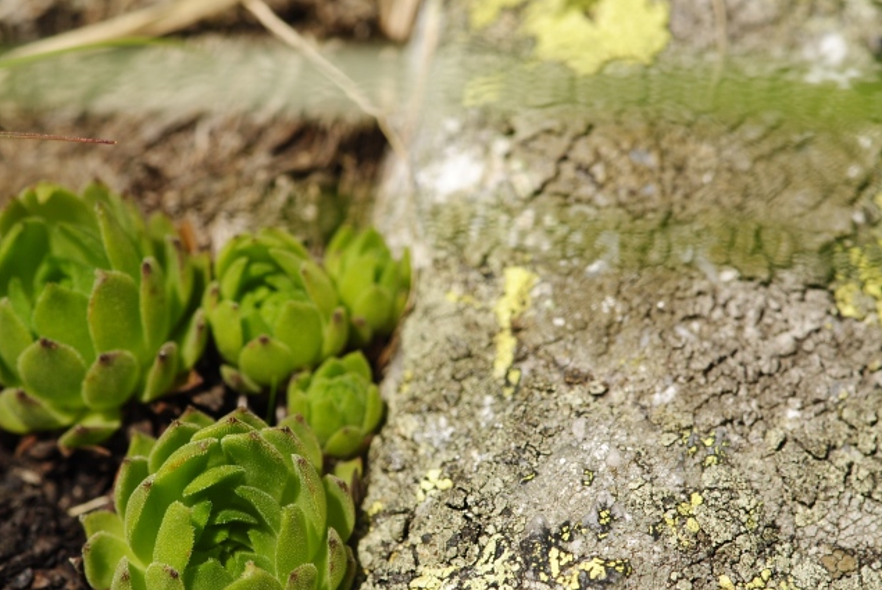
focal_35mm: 161
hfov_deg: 12.8
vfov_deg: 8.6
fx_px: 3940
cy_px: 361
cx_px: 418
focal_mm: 85
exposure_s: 1/320
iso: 100
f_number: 8
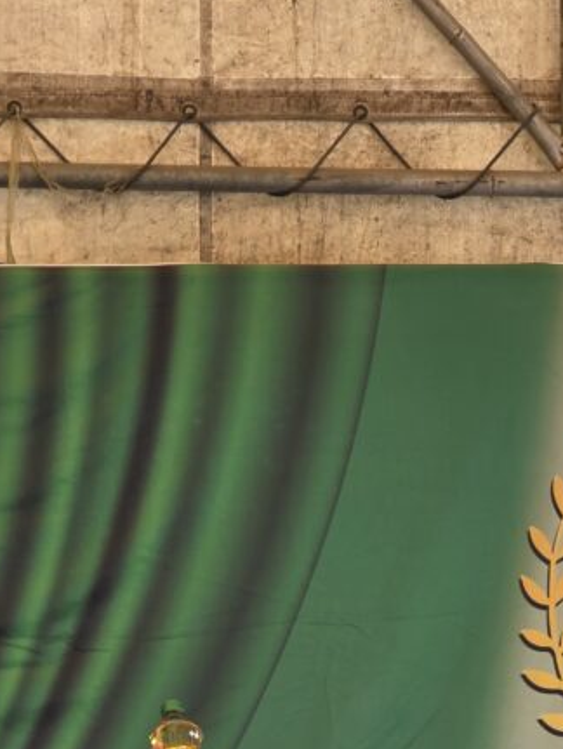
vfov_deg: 7.2
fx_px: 5911
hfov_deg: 5.4
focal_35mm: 273
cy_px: 876
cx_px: 619
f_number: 3.4
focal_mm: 18.6
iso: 80
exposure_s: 1/100
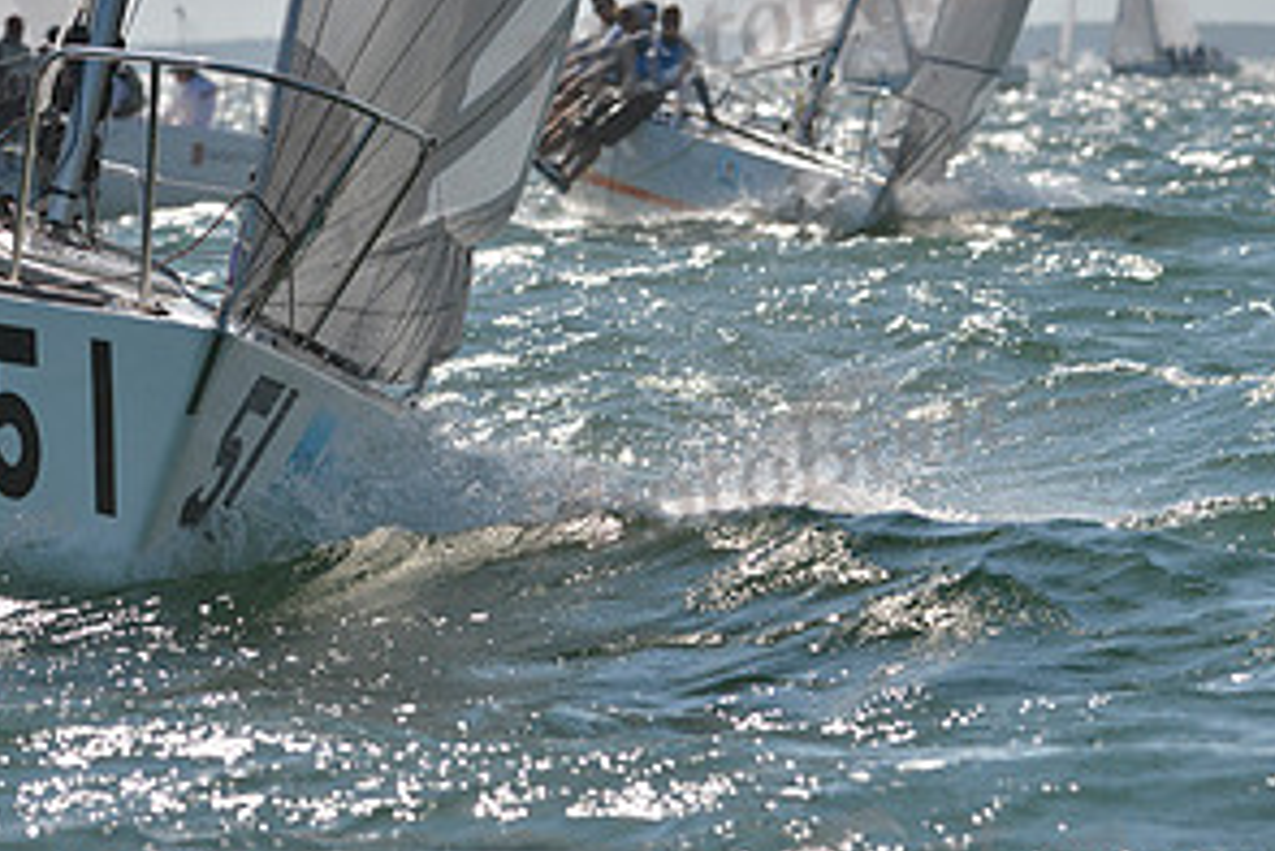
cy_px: 296
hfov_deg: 5.2
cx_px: 298
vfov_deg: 3.5
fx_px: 13925
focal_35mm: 393
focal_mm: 200
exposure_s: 1/2500
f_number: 6.3
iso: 280
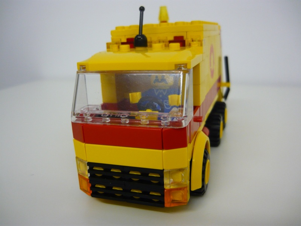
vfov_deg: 42.9
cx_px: 150
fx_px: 287
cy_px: 113
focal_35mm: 33
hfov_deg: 55.4
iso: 200
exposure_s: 1/30
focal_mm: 5.5
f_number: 2.8
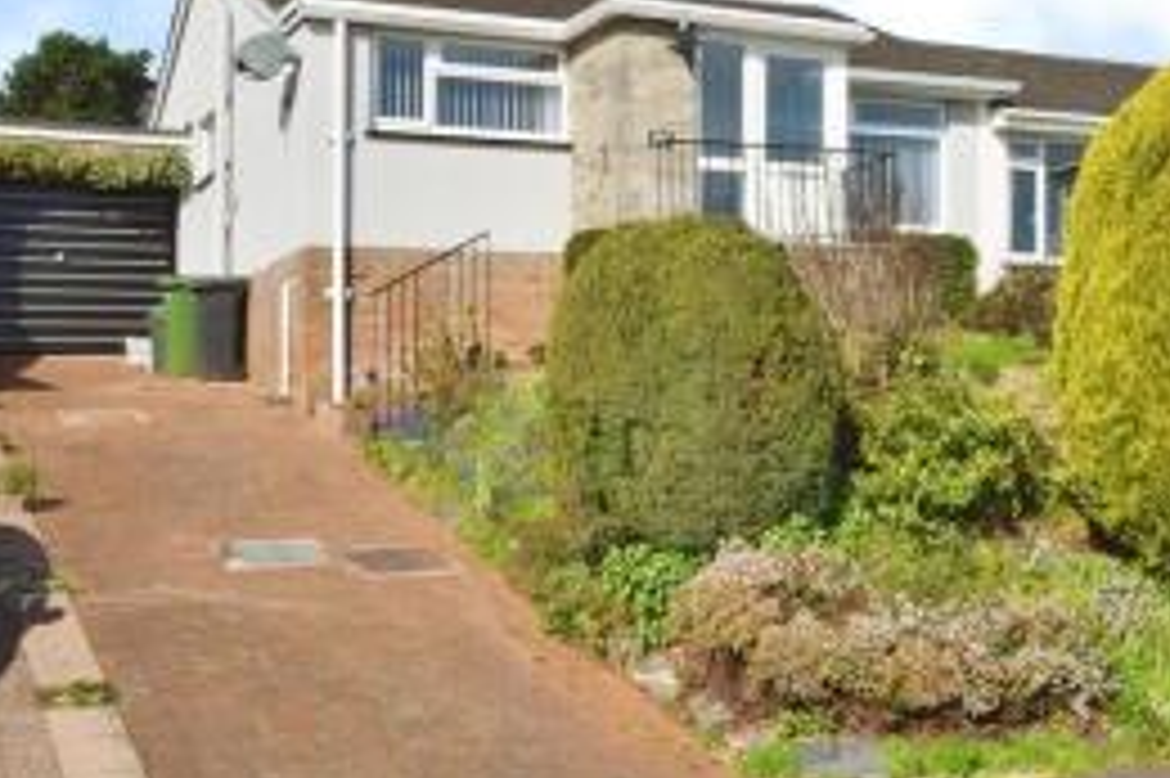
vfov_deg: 24.6
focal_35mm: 55
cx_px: 954
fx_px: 1786
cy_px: 367
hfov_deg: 35.0
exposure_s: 1/100
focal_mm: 20
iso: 100
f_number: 16
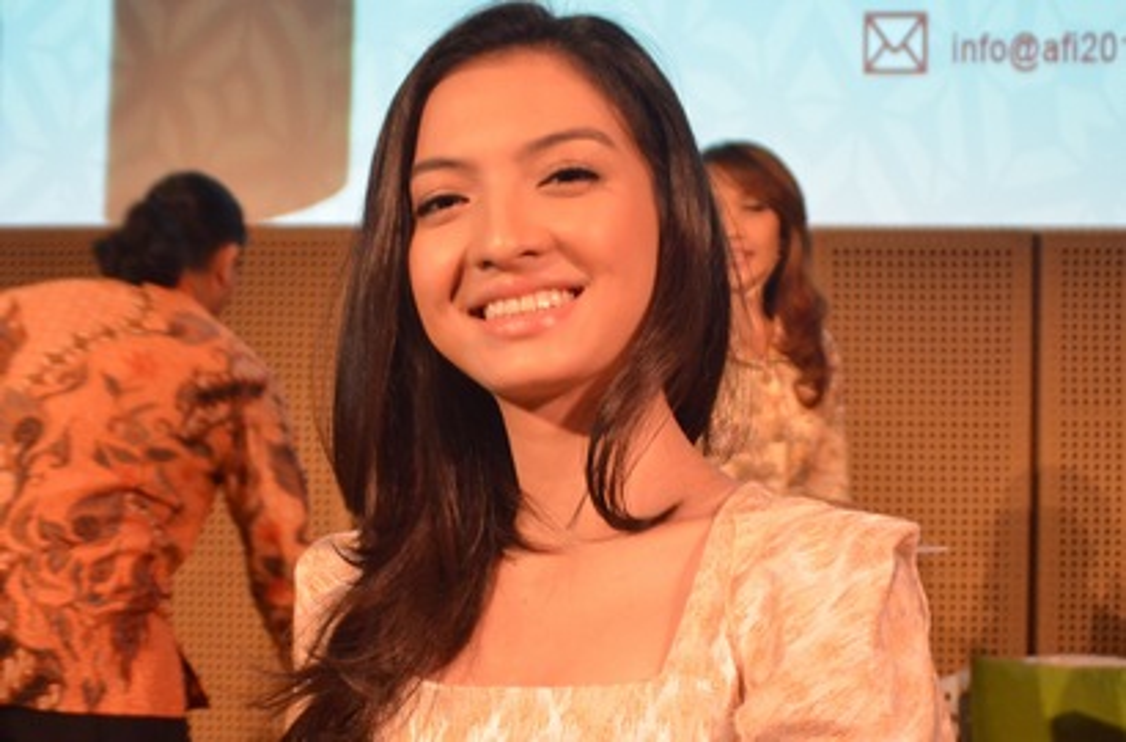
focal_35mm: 38
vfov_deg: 35.2
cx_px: 563
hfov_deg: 51.5
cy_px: 371
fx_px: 1168
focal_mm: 25
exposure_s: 1/100
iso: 2500
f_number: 3.8
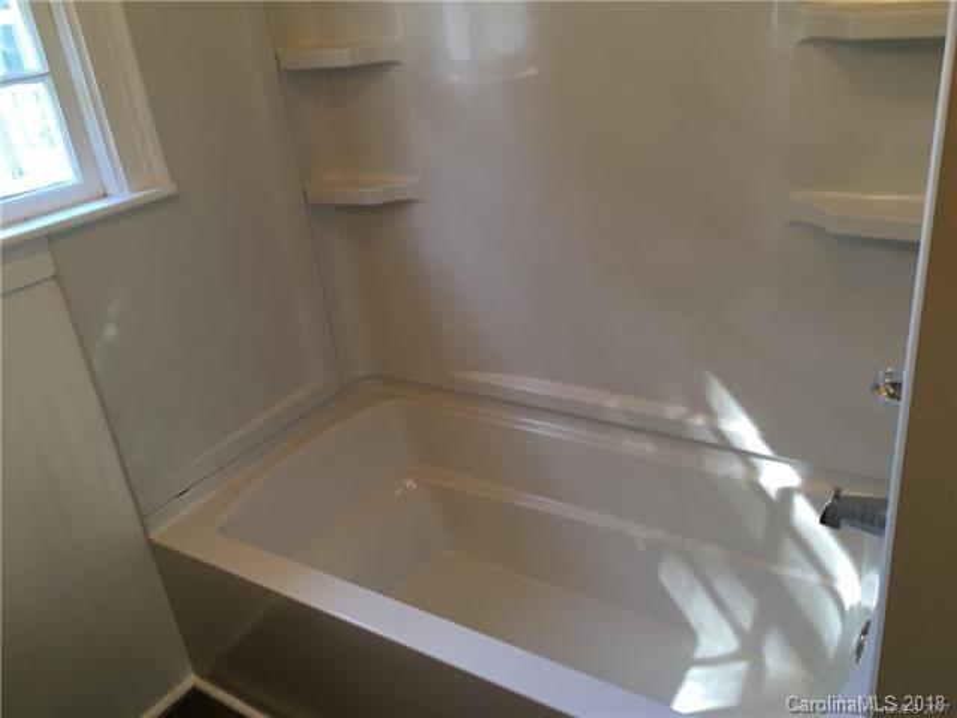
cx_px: 478
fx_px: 802
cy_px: 359
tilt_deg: -28.1
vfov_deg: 48.2
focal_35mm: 29
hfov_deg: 61.7
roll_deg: +8.1
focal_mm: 4.15
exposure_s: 1/30
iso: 25
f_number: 2.2
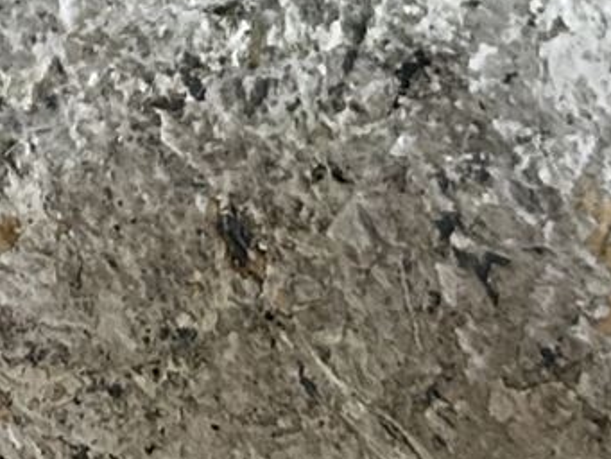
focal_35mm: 288
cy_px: -593
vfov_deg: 5.0
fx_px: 5085
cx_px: -575
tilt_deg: -49.3
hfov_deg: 6.7
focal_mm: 6.86
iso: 160
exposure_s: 1/50
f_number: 1.78
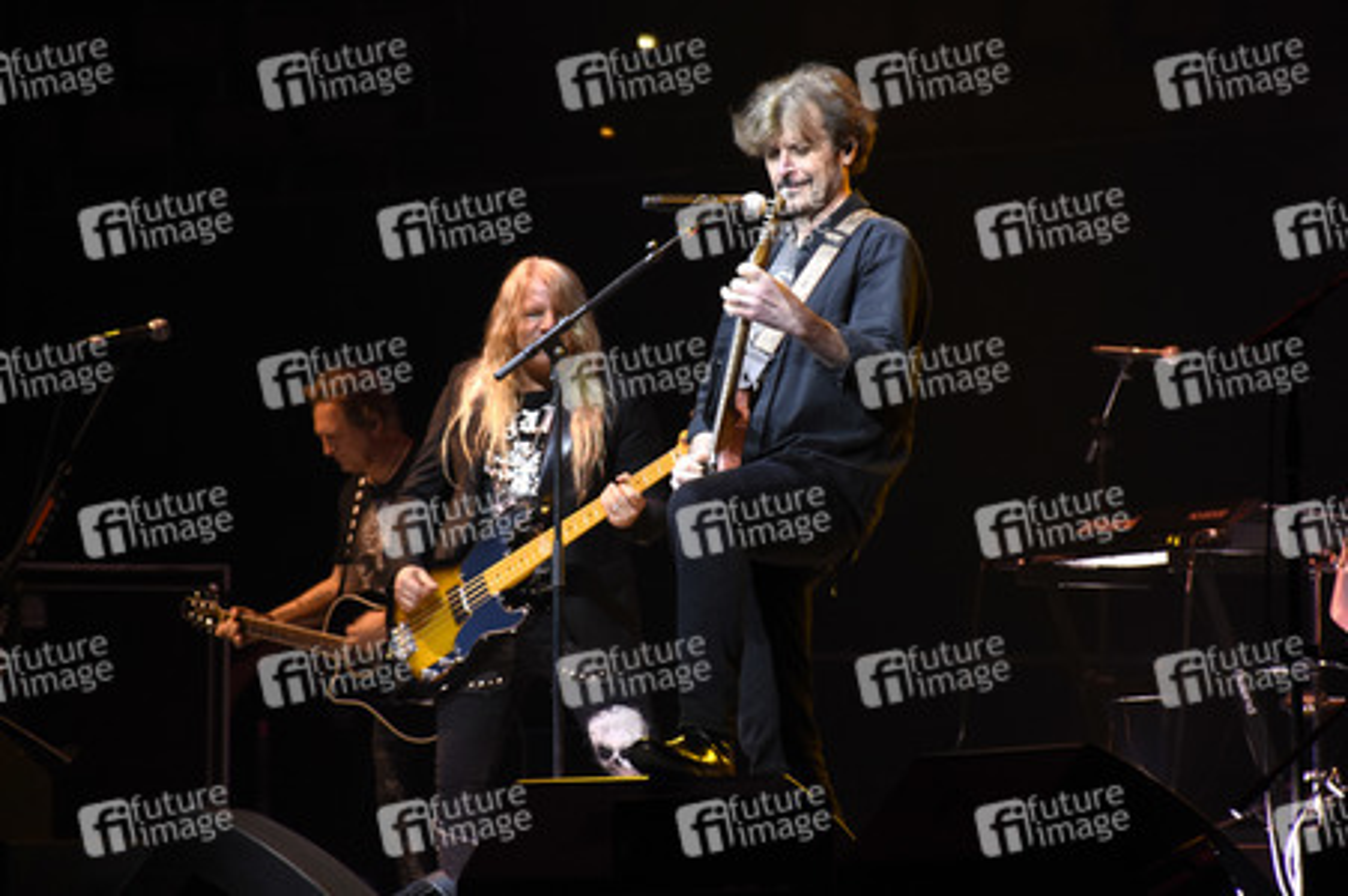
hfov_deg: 9.8
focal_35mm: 210
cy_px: 448
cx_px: 674
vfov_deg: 6.5
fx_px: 7857
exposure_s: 1/60
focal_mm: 140
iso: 1000
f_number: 6.3
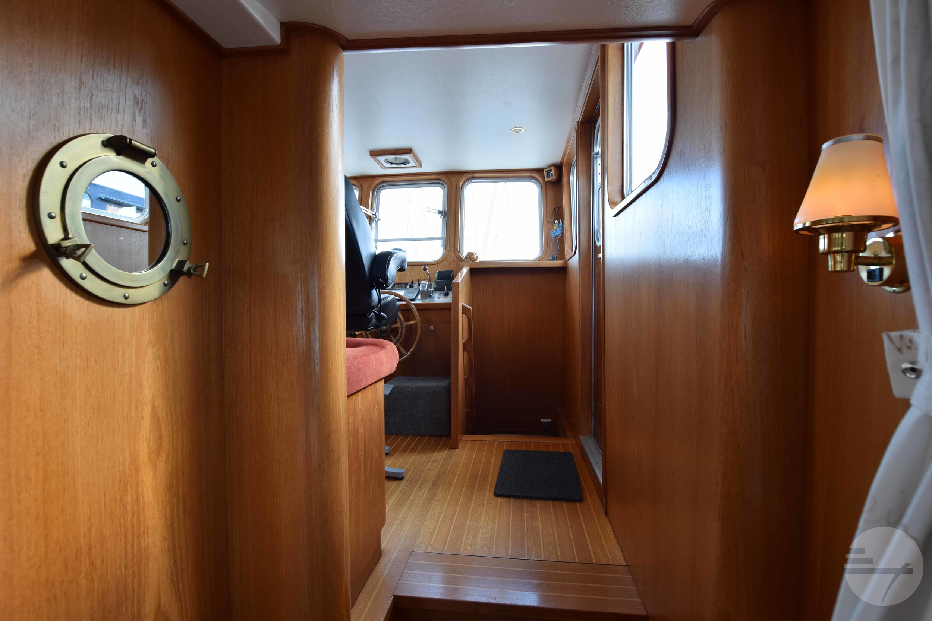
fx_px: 388
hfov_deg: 100.4
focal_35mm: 15
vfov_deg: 77.3
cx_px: 466
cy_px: 310
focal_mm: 10
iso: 100
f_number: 6.3
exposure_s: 1/20
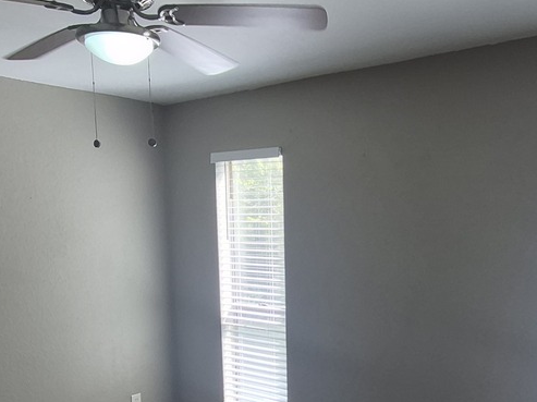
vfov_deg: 36.7
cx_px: 328
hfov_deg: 48.6
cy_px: 305
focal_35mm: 38
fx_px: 589
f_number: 2.2
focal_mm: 1.74
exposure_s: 1/120
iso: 50
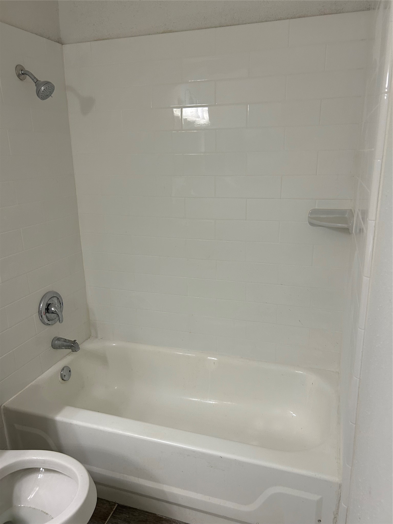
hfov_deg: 53.1
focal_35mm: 26
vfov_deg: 67.3
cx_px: 196
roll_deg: +1.4
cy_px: 262
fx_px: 394
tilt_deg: -15.2
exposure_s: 1/120
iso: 100
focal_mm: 5.7
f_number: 1.5
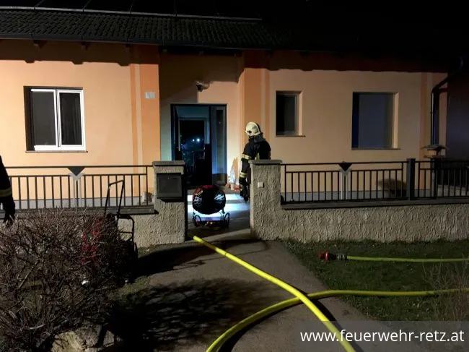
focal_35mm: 29
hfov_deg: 61.7
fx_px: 393
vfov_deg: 48.2
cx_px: 234
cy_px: 176
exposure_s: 1/17
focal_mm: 4.15
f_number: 2.2
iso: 200
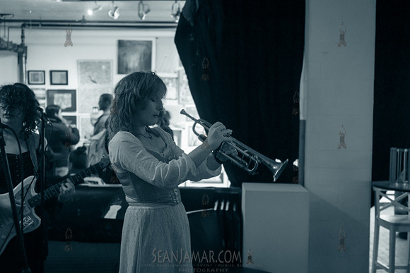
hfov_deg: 43.1
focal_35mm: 46
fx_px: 519
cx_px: 195
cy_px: 146
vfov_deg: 29.5
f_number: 2.8
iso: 8000
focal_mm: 35
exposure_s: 1/125
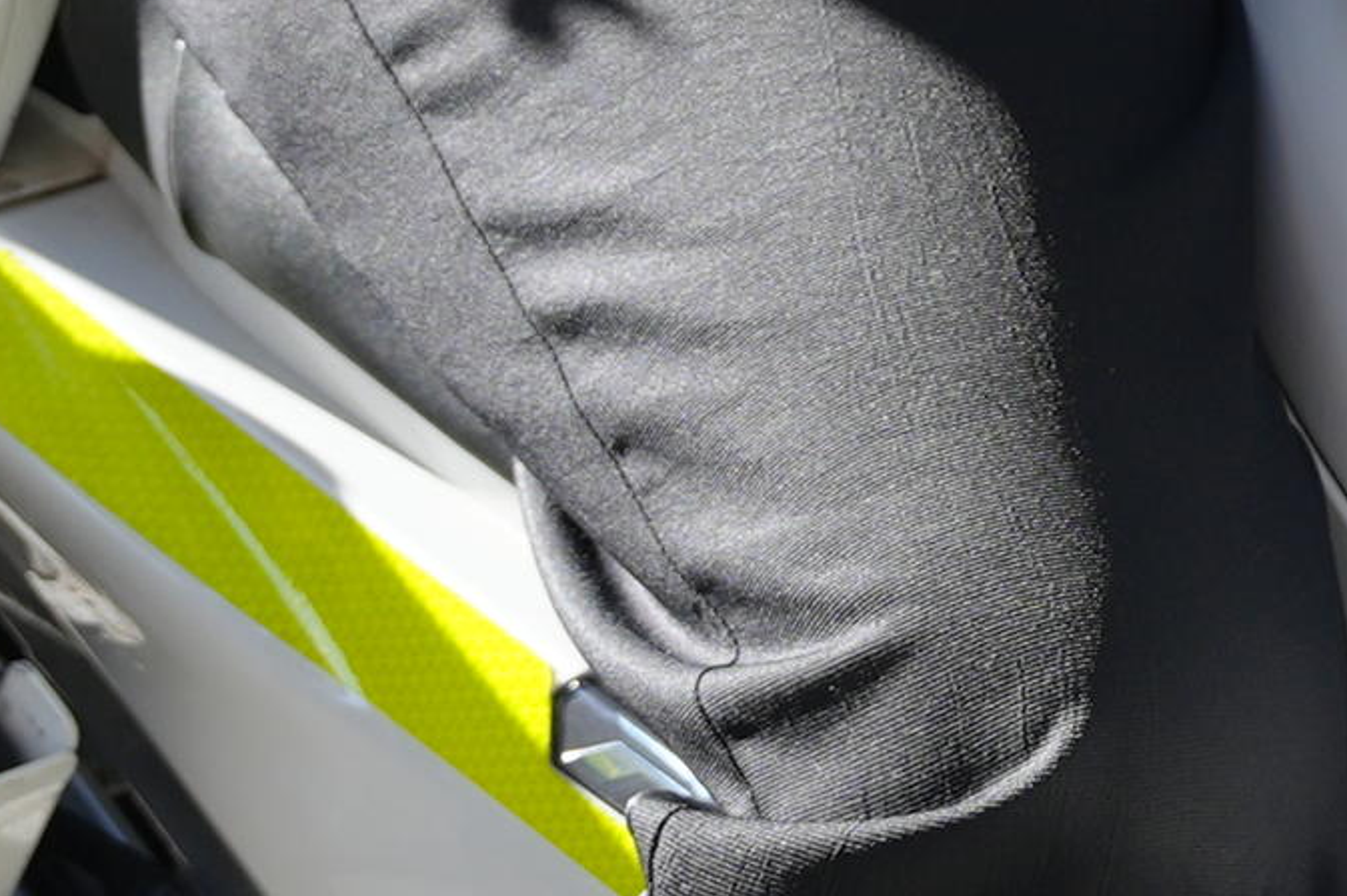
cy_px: -1211
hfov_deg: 7.1
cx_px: 3090
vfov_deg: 4.9
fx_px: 10284
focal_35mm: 275
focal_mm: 37
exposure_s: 1/200
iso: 100
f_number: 4
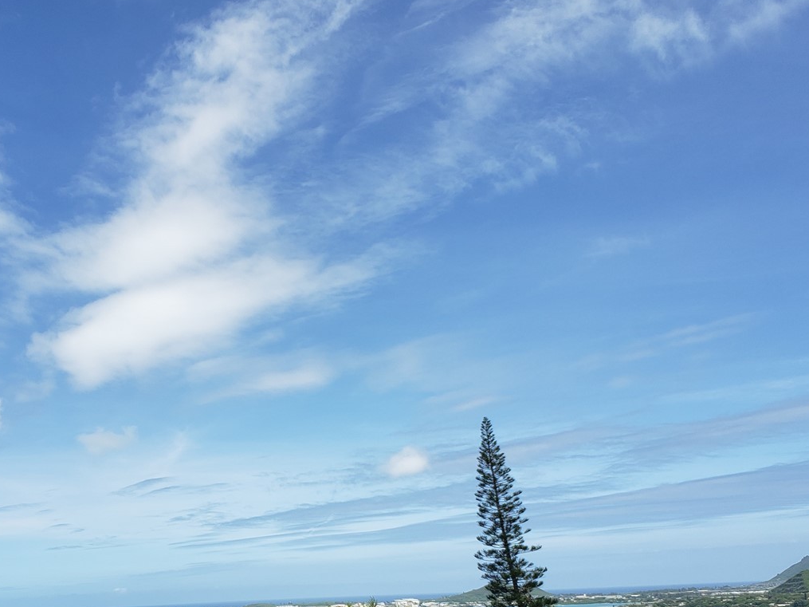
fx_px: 958
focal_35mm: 41
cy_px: 446
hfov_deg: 45.2
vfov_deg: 34.5
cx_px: 284
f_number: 2.4
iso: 50
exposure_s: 1/1423
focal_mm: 4.3
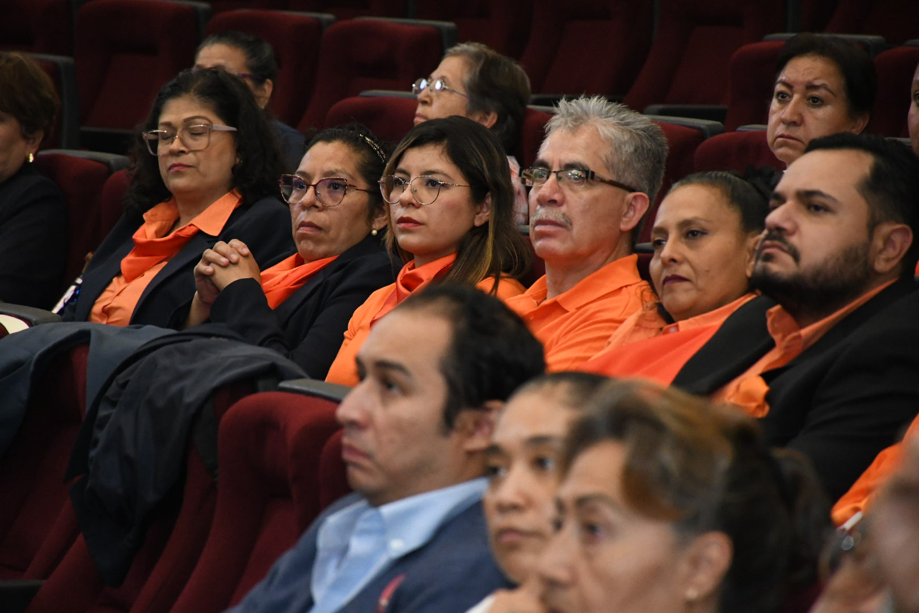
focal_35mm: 210
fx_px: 5360
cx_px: 460
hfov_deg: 9.8
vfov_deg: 6.5
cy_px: 306
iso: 6400
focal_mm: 140
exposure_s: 1/100
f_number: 6.3
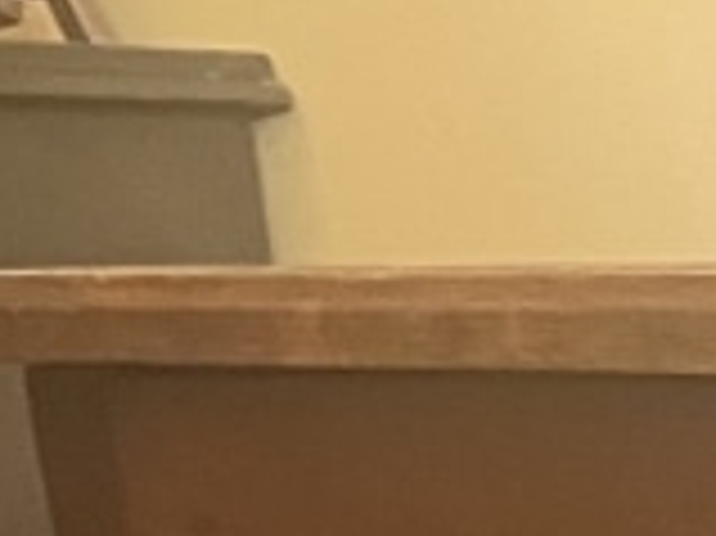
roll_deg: +0.0
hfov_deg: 8.0
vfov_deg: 6.5
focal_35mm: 198
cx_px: 2416
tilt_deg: -20.3
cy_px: 1840
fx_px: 4092
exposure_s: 1/33
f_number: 1.6
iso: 500
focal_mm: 4.2
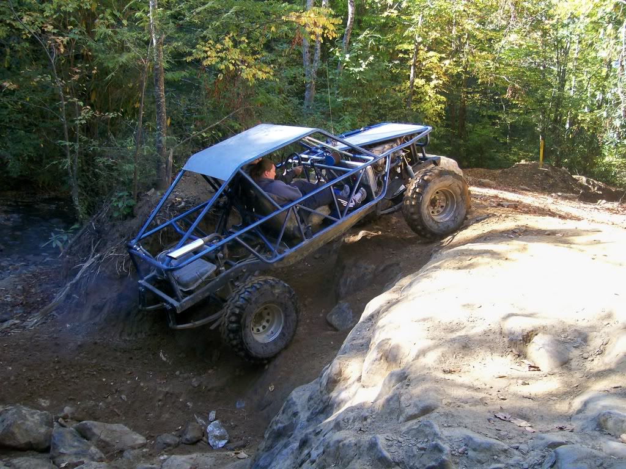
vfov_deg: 39.7
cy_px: 234
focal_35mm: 36
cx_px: 313
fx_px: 651
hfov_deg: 51.4
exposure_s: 1/96.7
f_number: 2.7
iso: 80
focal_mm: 6
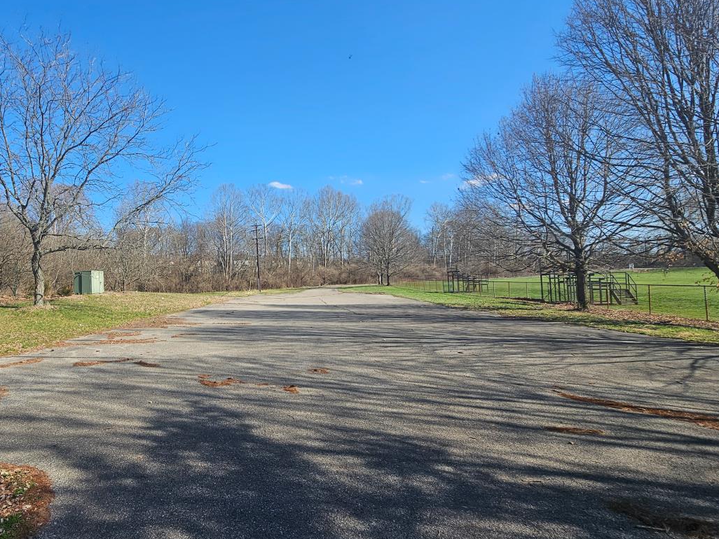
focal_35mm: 19
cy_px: 264
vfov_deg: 68.7
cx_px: 233
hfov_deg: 81.5
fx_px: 395
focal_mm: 2.2
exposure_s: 1/1588
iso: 50
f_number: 2.2
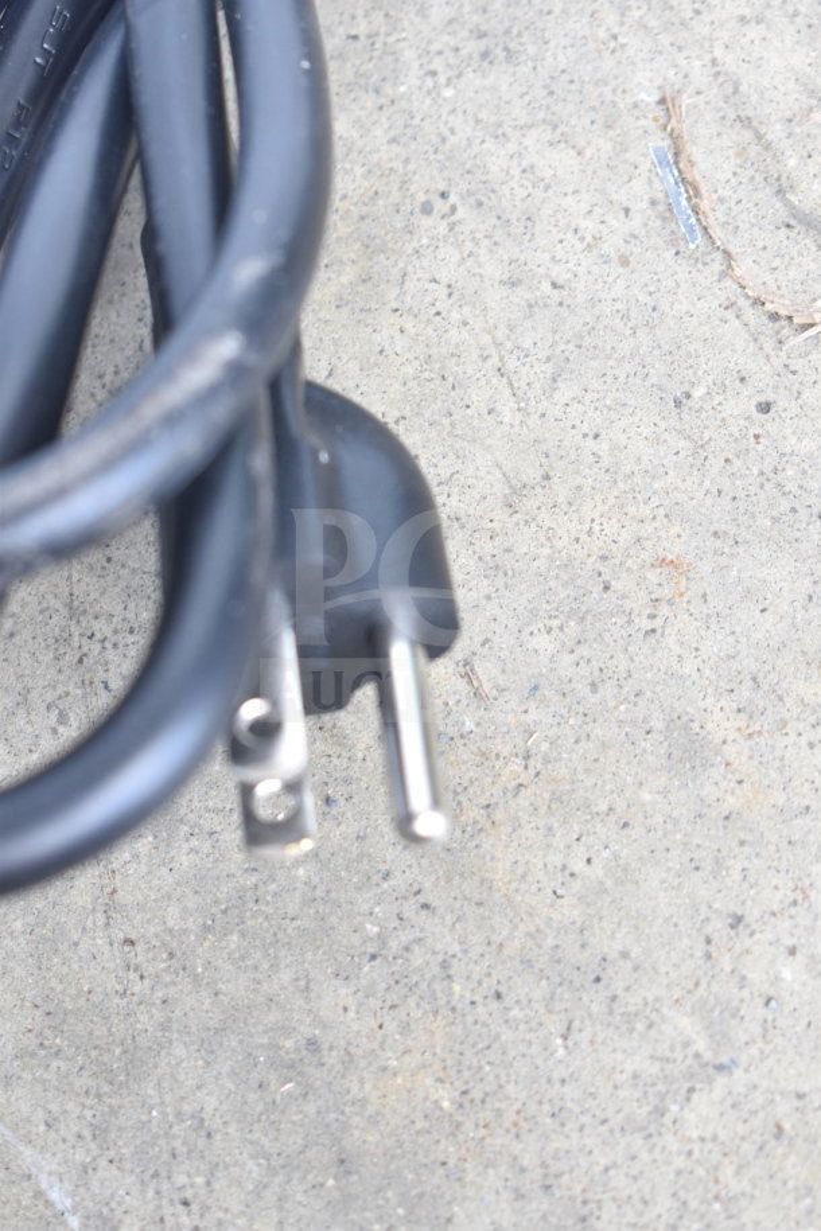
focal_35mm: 82
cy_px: 616
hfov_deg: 16.6
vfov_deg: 24.6
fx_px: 2822
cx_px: 410
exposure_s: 1/100
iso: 1000
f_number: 5.6
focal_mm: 55
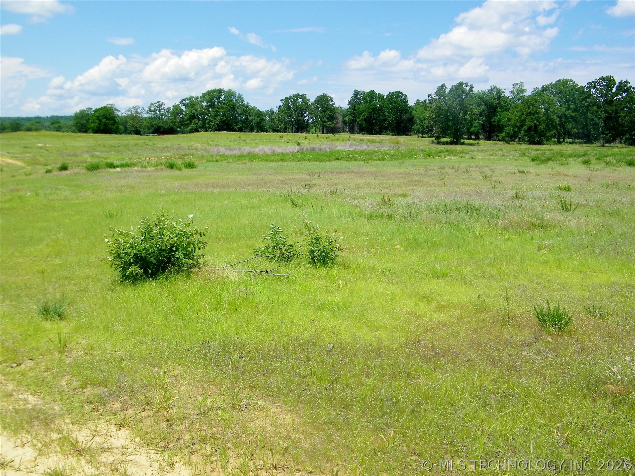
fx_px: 715
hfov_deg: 47.9
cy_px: 238
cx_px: 318
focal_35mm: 39
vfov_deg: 36.8
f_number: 7.6
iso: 80
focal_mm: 6.9
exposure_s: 1/250
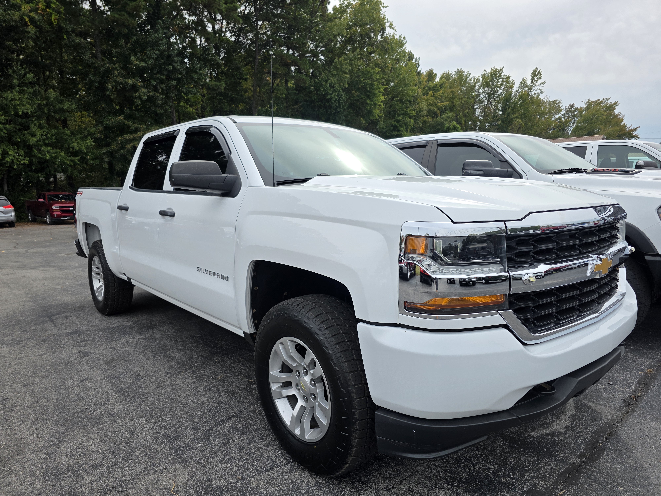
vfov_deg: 58.9
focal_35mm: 23
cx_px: 330
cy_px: 248
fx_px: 439
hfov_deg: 73.9
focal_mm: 6.3
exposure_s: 1/3972
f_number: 1.7
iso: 80
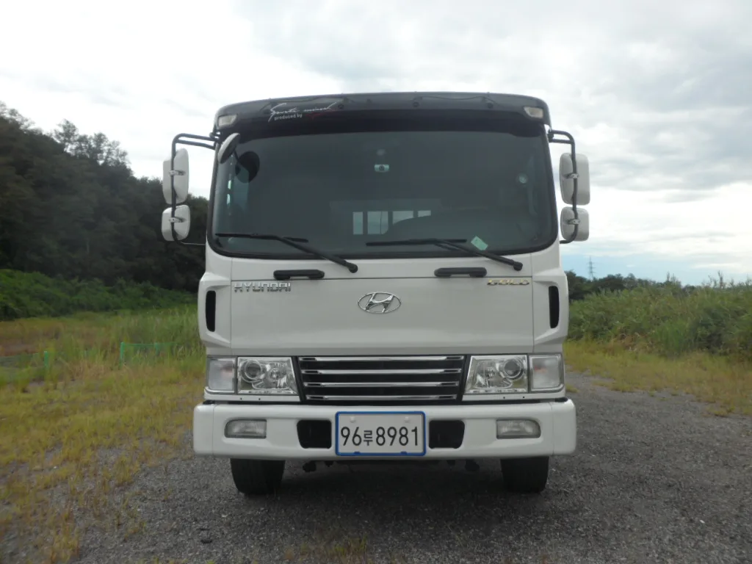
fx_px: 587
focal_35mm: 27
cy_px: 282
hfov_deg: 65.3
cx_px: 376
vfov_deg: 51.4
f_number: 3.5
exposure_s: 1/180
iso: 80
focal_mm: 4.9
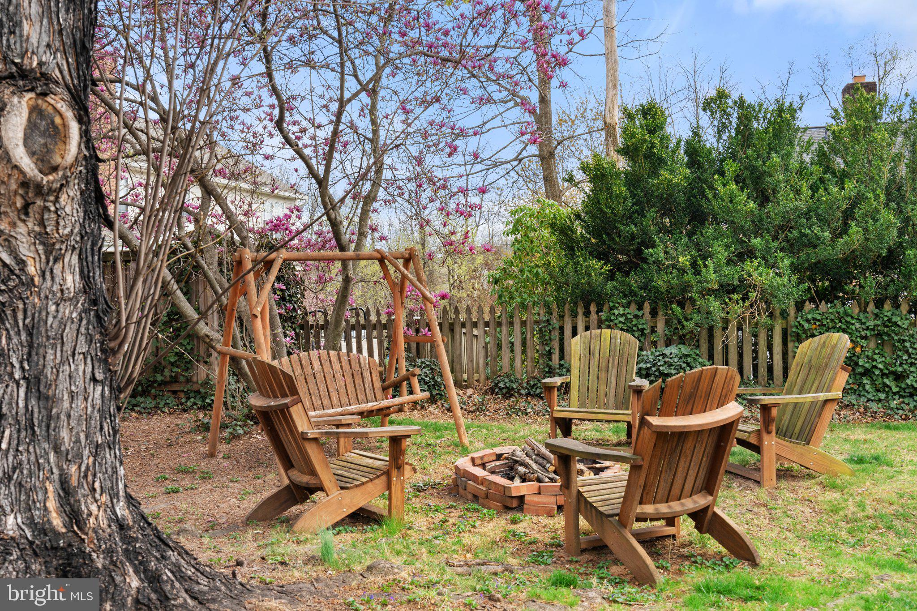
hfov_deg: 54.4
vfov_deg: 37.8
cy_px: 306
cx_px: 458
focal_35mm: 35
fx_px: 891
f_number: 11
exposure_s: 1/100
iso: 250
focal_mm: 35
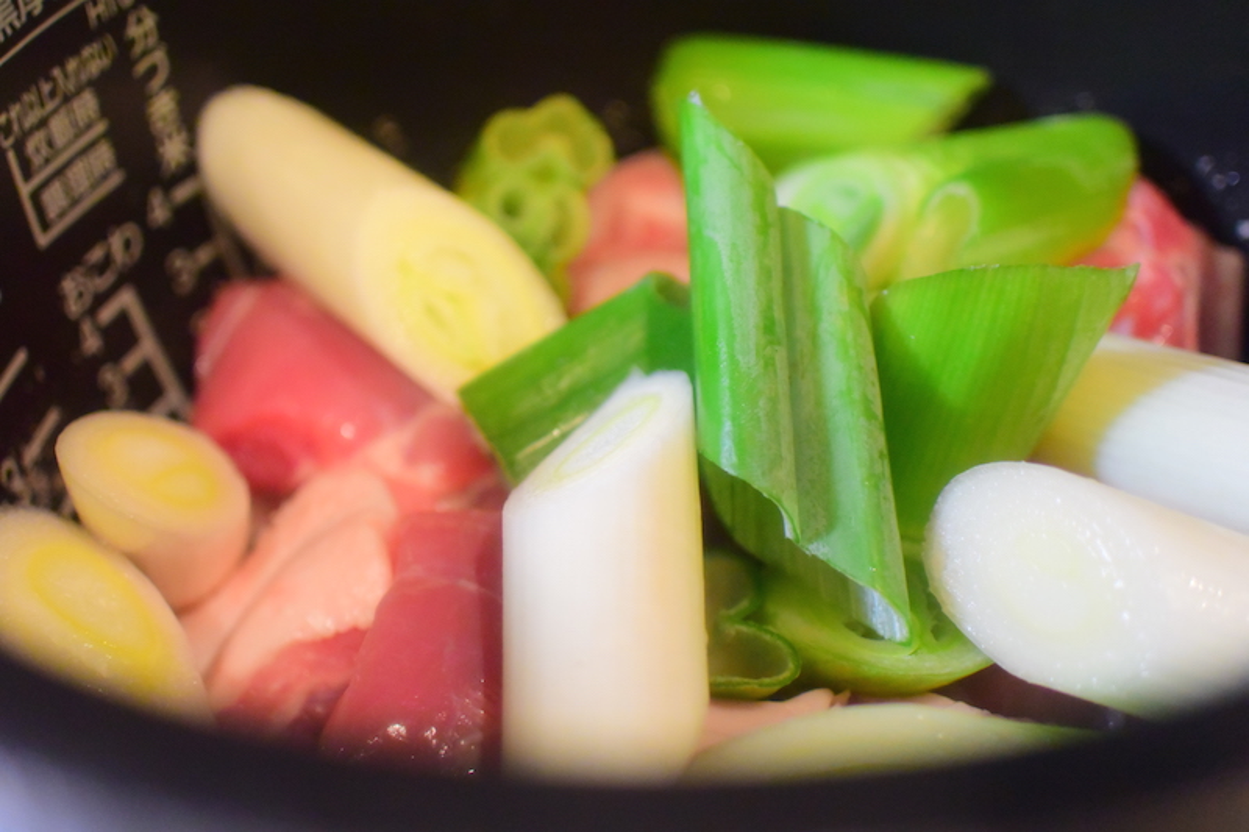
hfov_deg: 40.4
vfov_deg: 27.5
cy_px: 416
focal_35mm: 49
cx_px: 624
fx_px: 1700
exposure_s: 1/60
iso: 1100
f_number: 2
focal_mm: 18.5
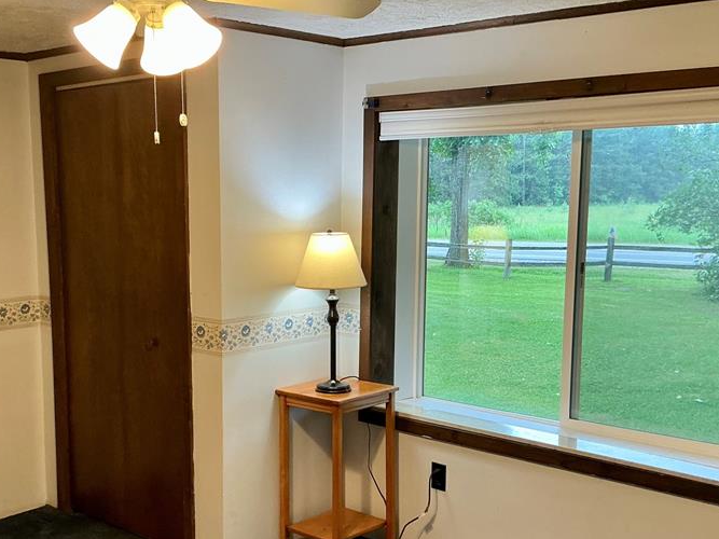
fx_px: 893
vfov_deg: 33.5
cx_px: 278
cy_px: 326
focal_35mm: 43
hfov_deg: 43.6
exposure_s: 1/60
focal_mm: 3
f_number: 1.8
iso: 100
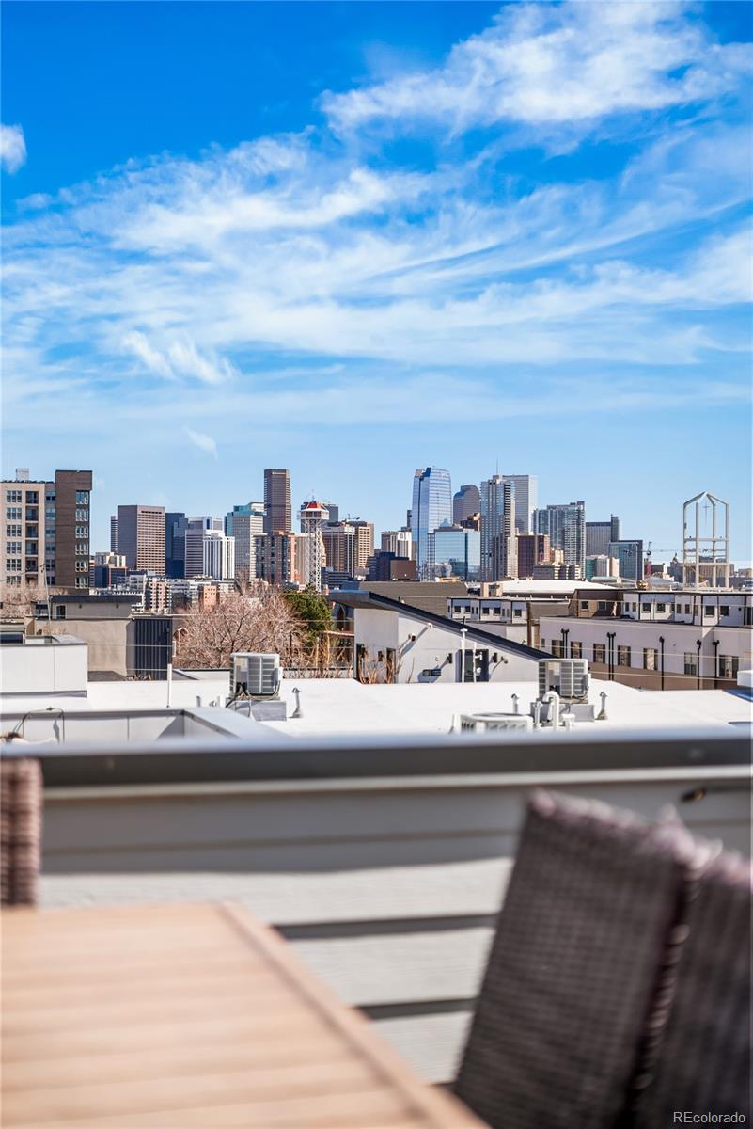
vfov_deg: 39.6
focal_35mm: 50
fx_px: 1567
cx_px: 376
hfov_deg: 27.0
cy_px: 564
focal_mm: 50
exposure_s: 1/2000
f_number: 2
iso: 200
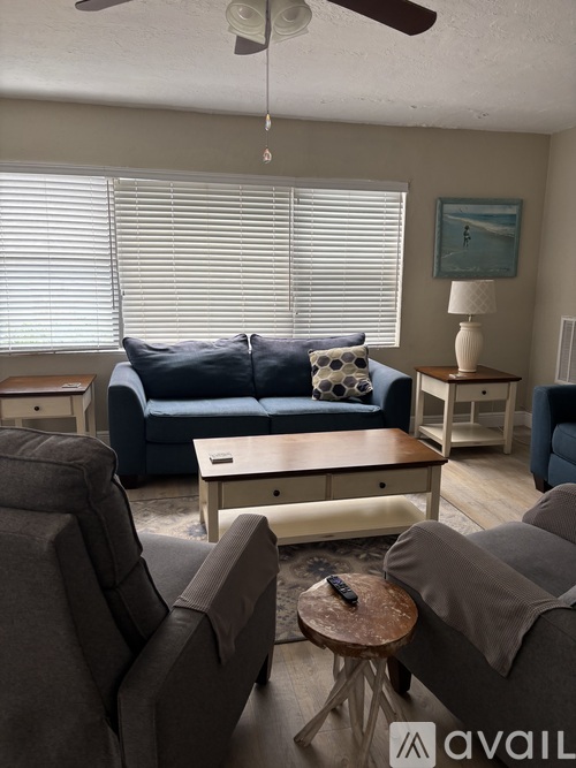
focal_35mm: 26
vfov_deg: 67.3
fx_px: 577
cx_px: 288
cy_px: 384
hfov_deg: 53.0
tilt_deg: -11.9
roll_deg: -1.3
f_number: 1.6
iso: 50
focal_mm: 5.96
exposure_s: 1/121
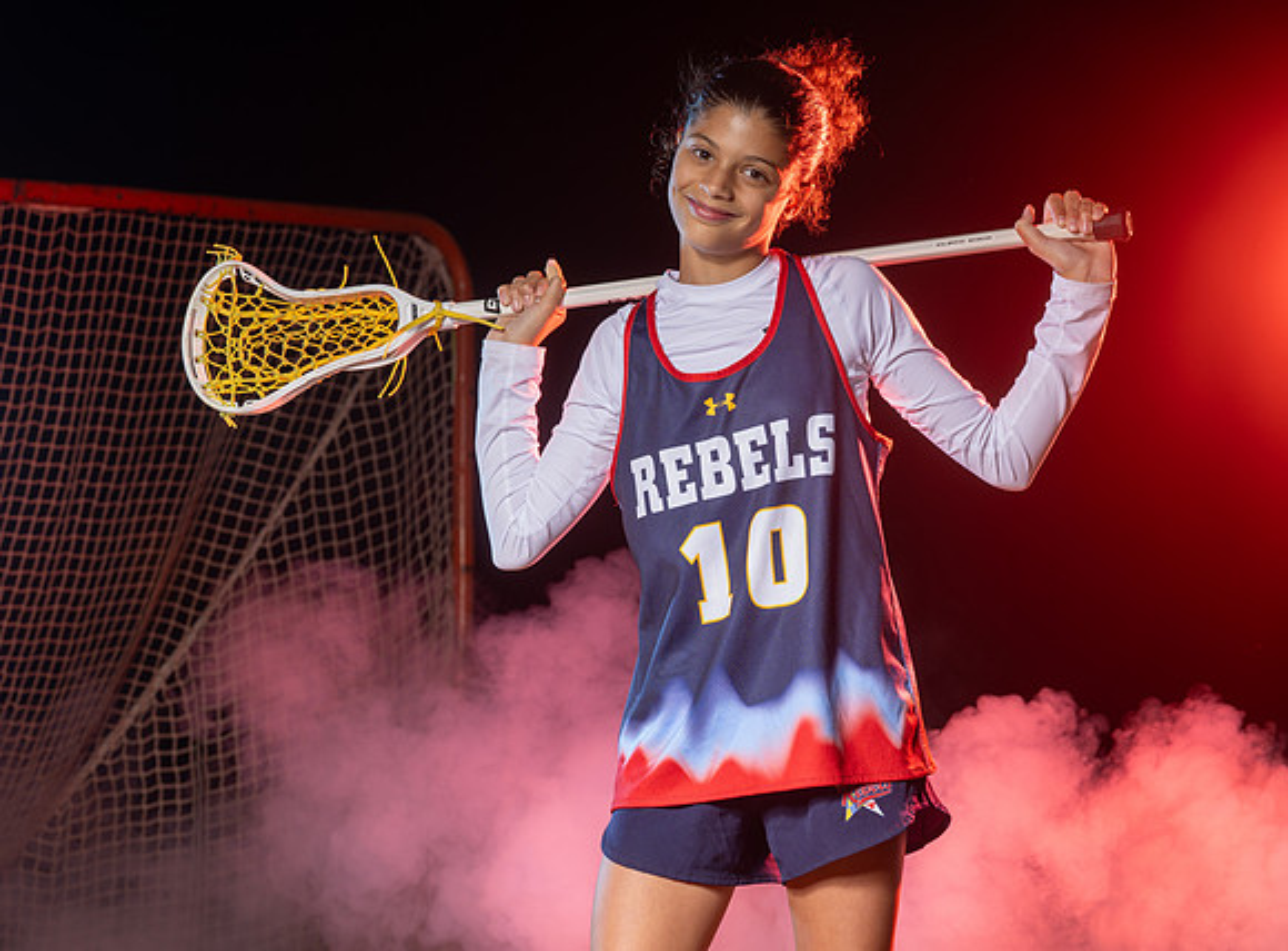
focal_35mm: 130
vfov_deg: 11.3
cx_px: 741
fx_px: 4800
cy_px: 427
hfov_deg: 15.3
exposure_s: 1/200
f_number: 7.1
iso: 64
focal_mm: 101
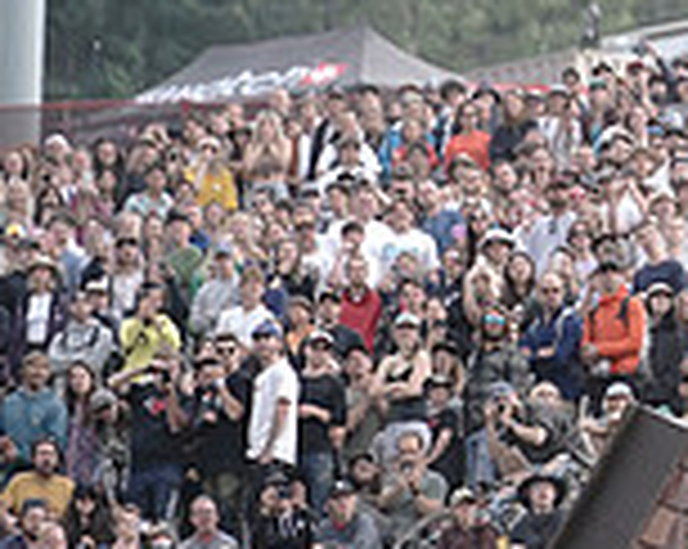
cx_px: 1156
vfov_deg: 2.2
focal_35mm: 713
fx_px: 14500
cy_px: -214
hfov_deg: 2.7
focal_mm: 200
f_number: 2.8
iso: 400
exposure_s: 1/1000
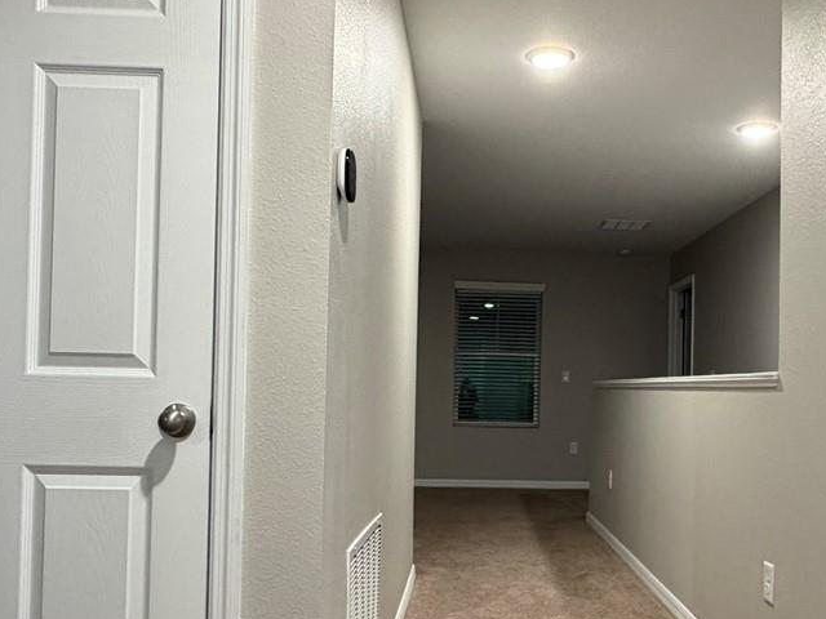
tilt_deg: +1.4
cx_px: 510
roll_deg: -1.8
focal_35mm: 35
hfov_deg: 52.1
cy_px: 375
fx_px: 835
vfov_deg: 40.5
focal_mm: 2.22
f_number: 2.2
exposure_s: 1/60
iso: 250
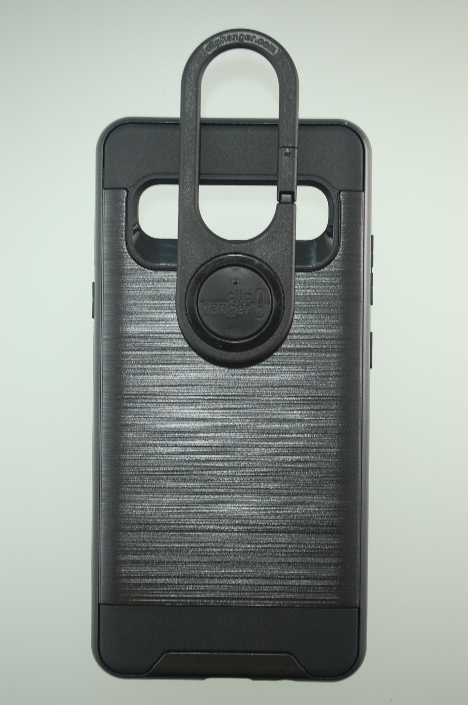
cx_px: 234
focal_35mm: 54
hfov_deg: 25.0
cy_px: 352
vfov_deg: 36.9
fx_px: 1057
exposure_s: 1/30
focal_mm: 36
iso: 400
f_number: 5.3
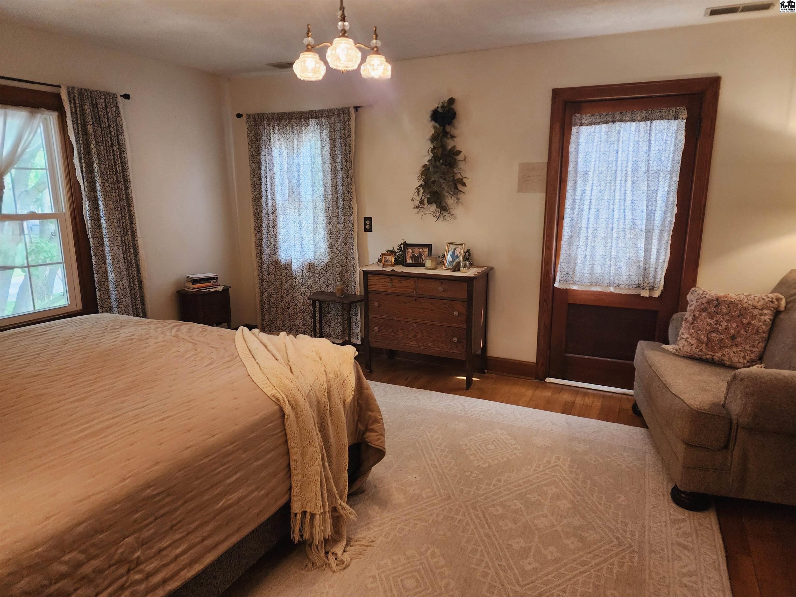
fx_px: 529
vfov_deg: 58.9
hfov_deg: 73.9
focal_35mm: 23
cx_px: 398
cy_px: 298
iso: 320
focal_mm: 6.4
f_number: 1.8
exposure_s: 1/120
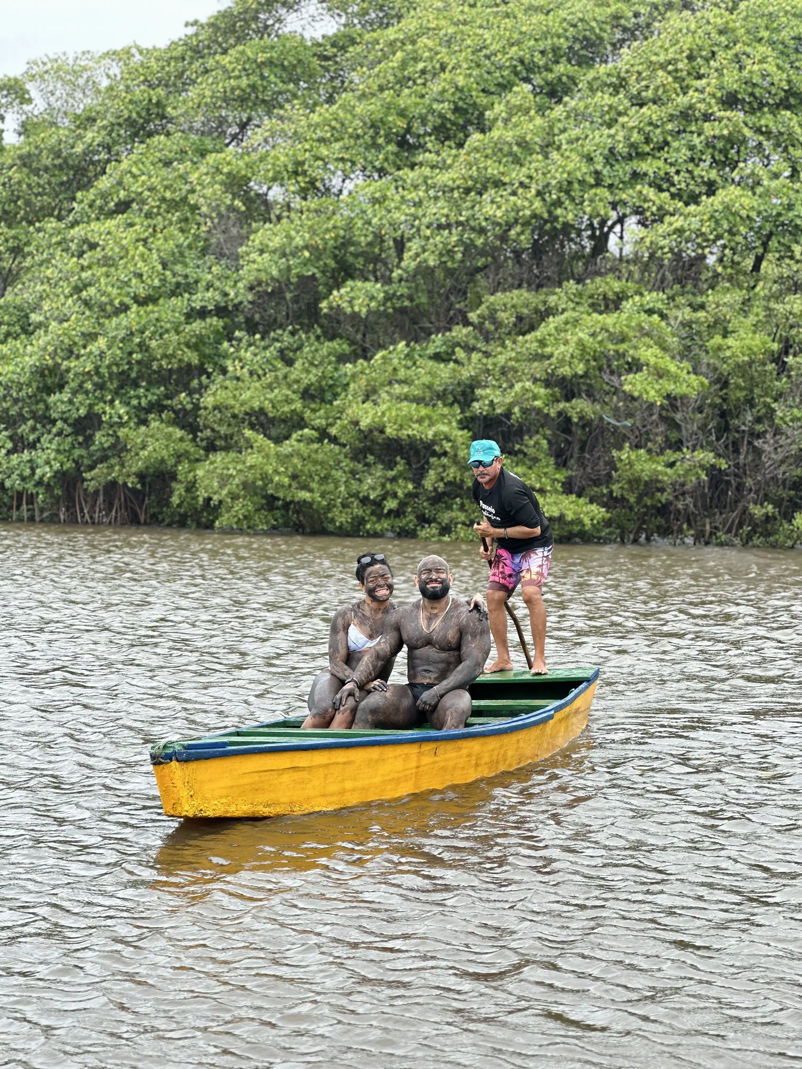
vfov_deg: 25.3
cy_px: 534
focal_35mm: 77
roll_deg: -2.7
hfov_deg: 19.1
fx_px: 2379
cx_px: 401
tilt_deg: -0.5
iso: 25
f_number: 2.8
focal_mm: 9
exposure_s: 1/217
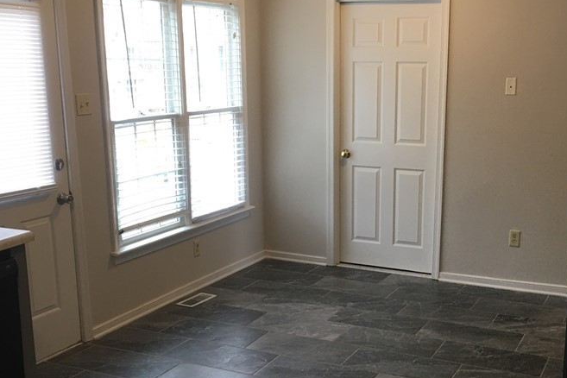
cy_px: 244
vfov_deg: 28.5
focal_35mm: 47
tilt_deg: -12.9
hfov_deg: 41.6
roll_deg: -0.1
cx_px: 358
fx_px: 740
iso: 40
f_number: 2.2
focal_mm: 4.15
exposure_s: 1/30
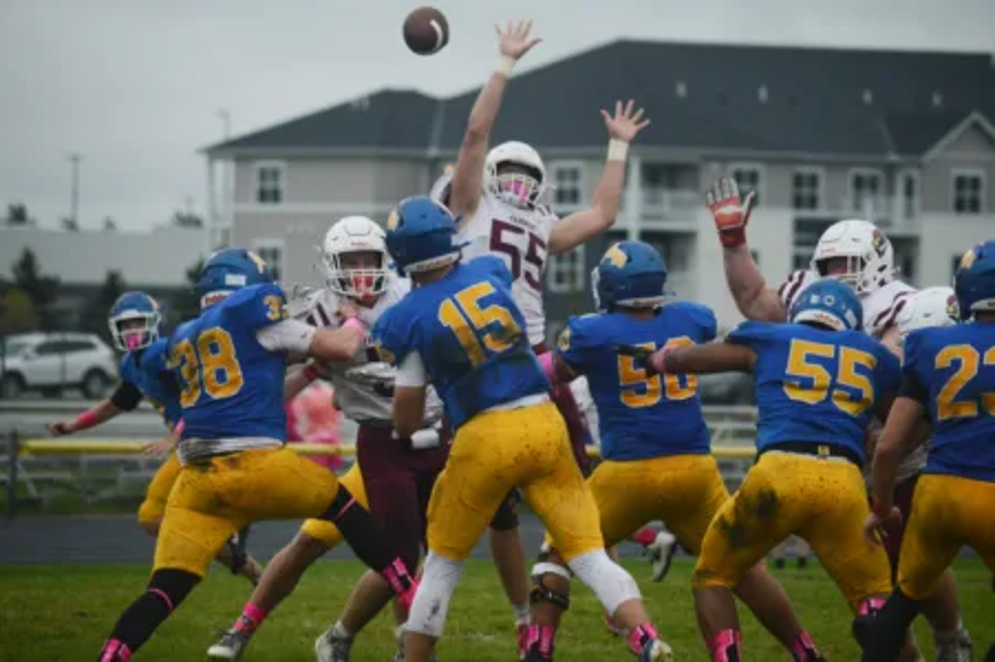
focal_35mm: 300
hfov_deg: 6.9
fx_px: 8285
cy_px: 331
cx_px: 498
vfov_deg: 4.6
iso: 1600
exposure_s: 1/800
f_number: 5
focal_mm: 200
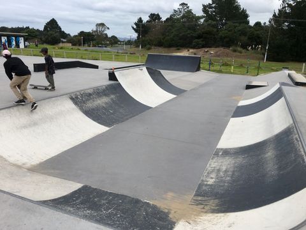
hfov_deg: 61.7
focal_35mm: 29
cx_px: 153
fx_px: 256
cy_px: 115
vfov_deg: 48.2
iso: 25
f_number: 2.2
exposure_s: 1/686
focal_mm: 4.15
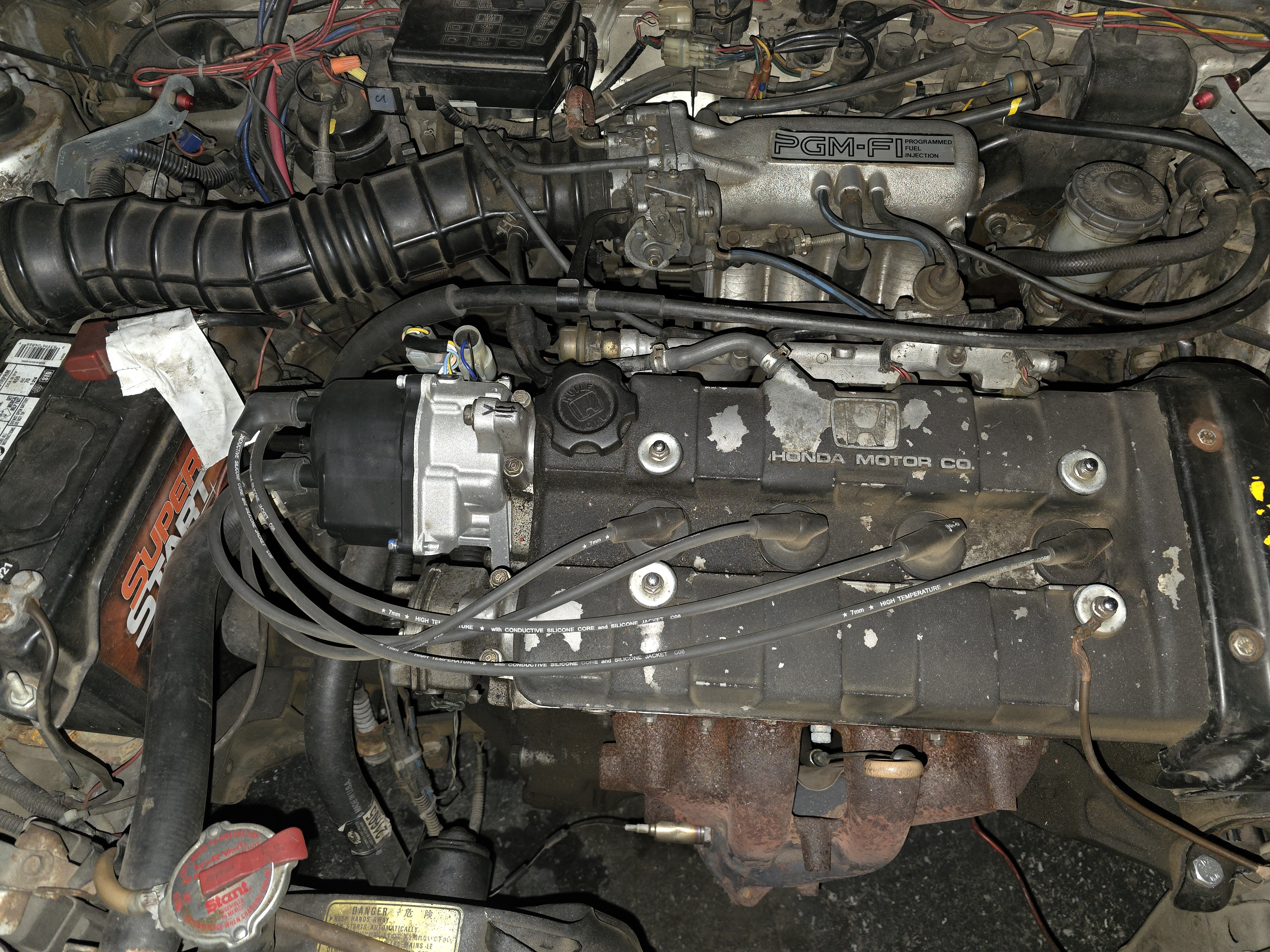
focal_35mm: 23
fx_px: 844
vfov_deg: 58.9
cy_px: 476
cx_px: 635
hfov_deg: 73.9
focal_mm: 6.3
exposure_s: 1/20.1
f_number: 1.7
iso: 125
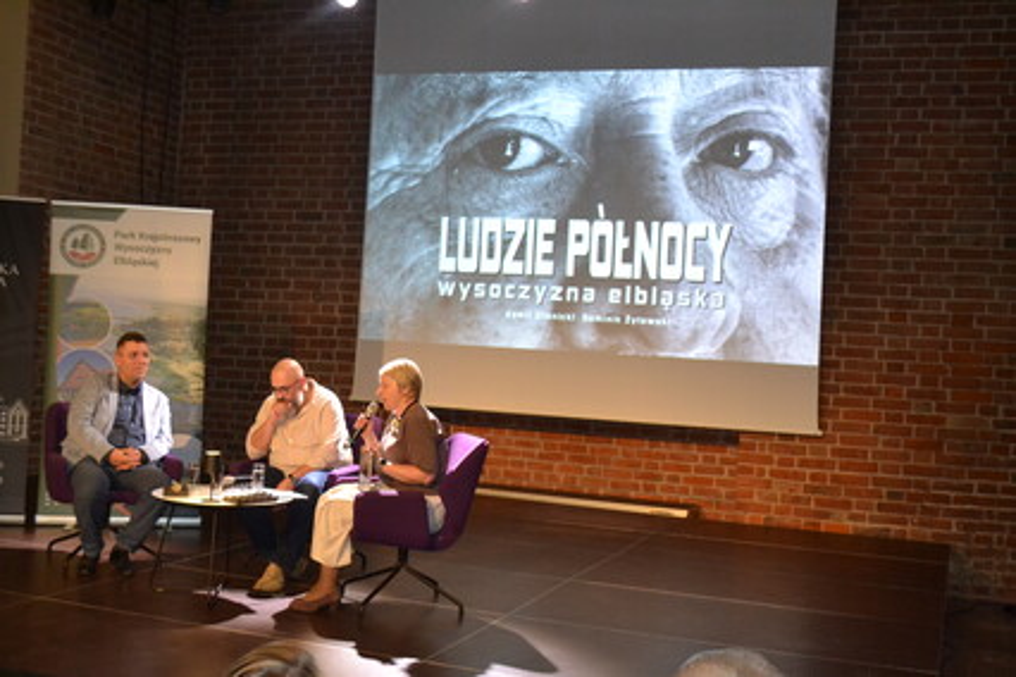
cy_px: 338
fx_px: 1228
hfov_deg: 45.0
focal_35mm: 44
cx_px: 508
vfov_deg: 30.8
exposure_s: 1/60
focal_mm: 29
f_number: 4.5
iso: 2200
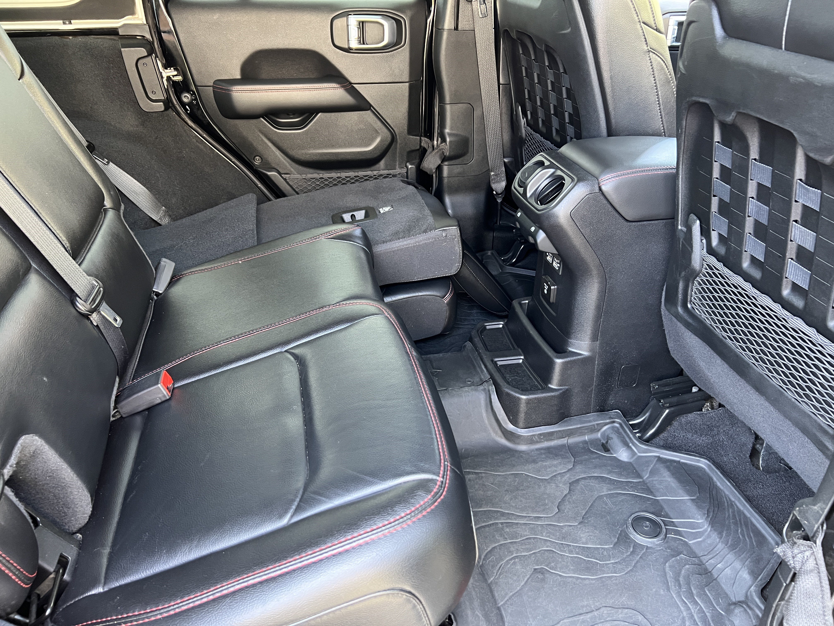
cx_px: 417
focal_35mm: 26
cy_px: 313
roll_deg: +2.2
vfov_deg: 53.1
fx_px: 626
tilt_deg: -27.7
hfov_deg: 67.3
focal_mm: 5.7
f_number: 1.5
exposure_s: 1/60
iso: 320
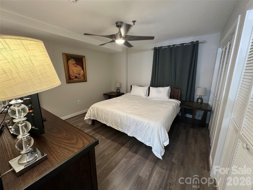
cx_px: 126
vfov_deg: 85.7
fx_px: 102
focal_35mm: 14
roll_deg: +0.7
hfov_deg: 102.1
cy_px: 95
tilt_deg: -11.7
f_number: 2.2
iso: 250
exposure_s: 1/60
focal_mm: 2.22
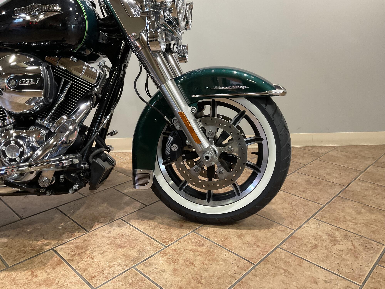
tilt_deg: -17.9
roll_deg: -0.6
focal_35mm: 29
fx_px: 323
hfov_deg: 61.7
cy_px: 144
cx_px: 192
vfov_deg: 48.2
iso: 100
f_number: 1.8
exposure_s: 1/60
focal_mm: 3
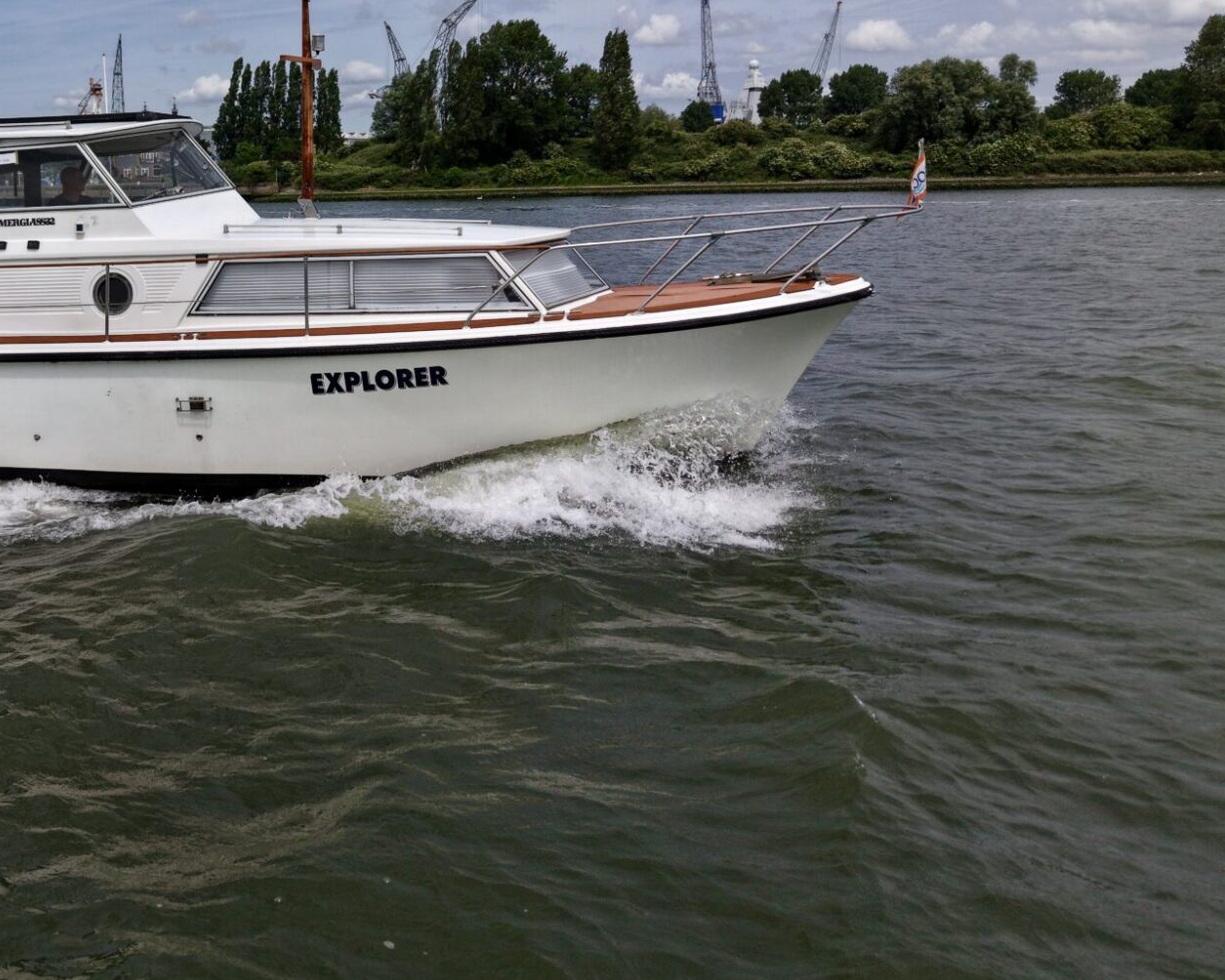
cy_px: 289
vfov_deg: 38.5
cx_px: 234
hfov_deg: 45.4
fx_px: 1377
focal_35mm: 38
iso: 120
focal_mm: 8.67
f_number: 1.8
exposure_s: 1/1000
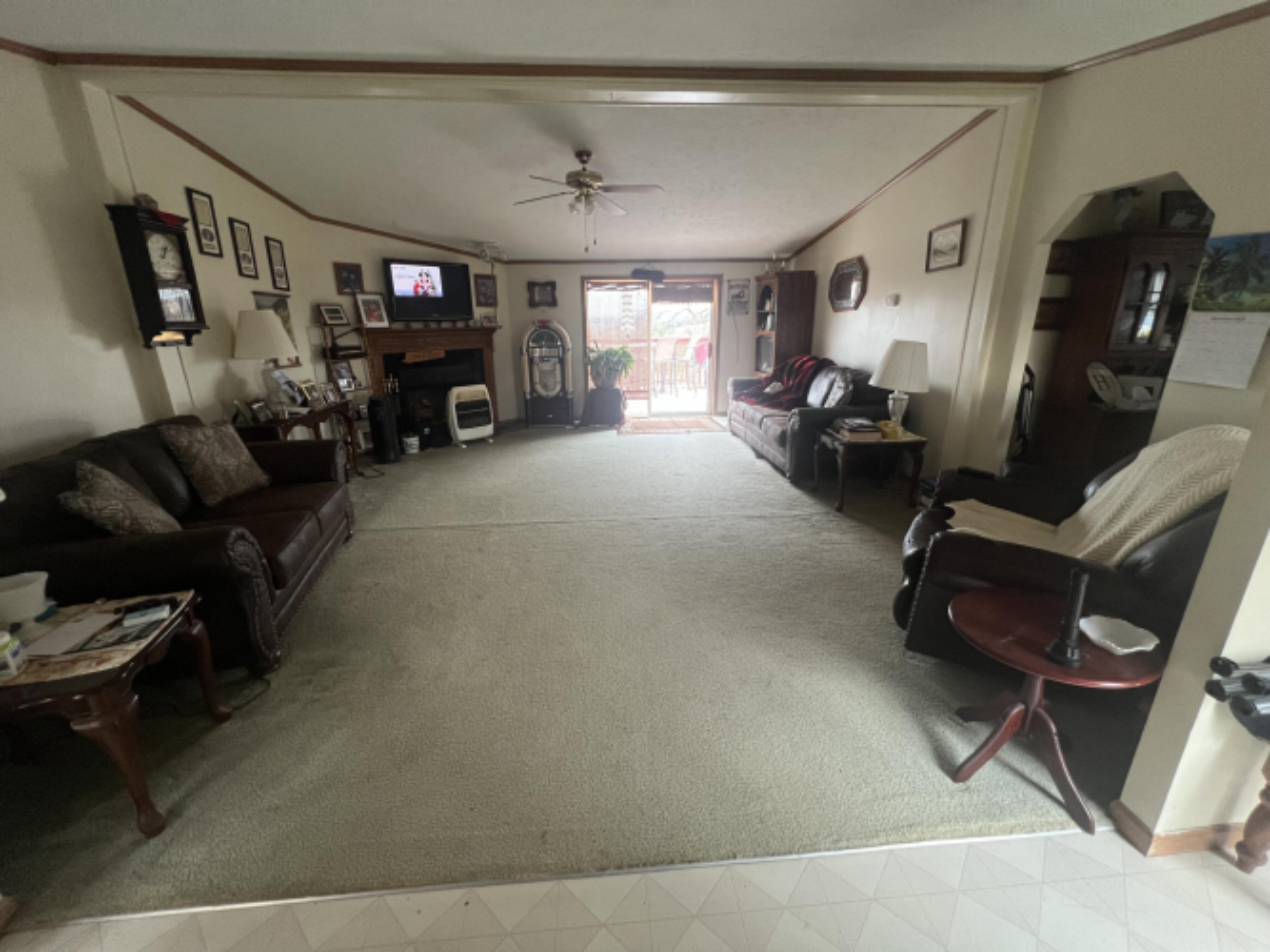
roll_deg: +0.5
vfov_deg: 89.9
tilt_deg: -17.8
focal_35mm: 13
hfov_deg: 106.2
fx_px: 477
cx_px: 635
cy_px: 476
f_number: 1.8
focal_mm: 1.57
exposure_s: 1/90
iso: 250
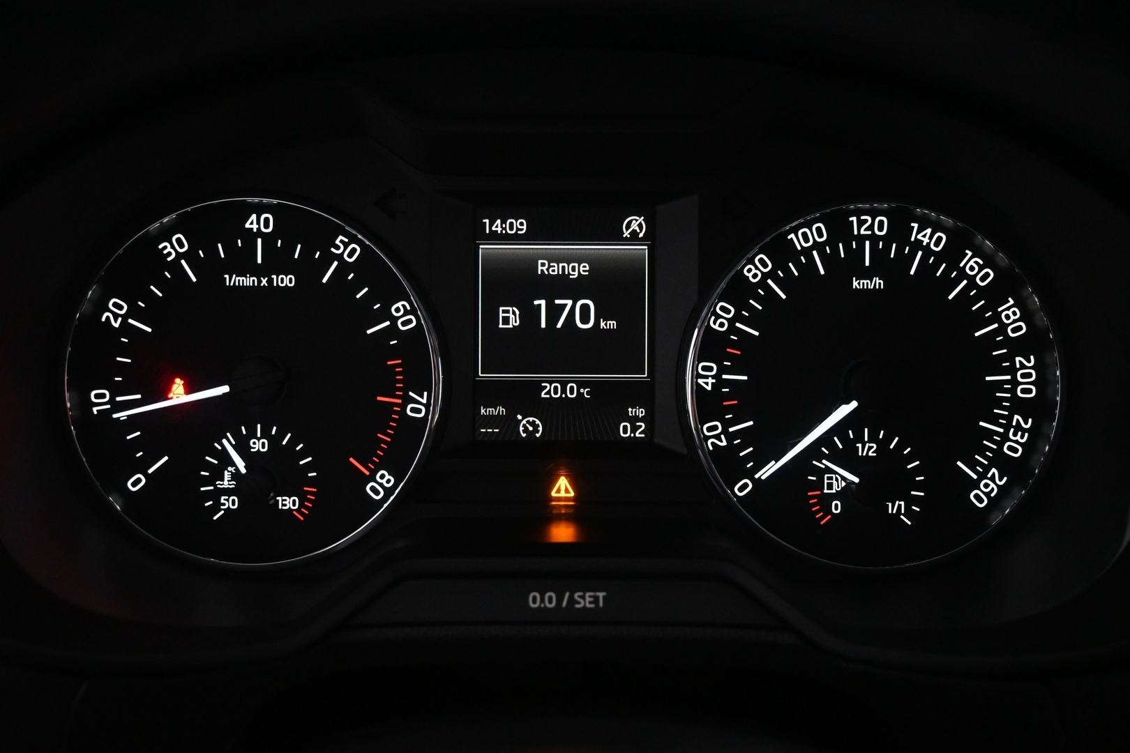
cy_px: 376
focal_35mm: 39
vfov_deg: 34.2
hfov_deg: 49.6
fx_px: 1224
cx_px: 565
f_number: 4.5
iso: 3600
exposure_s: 1/40
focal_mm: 26
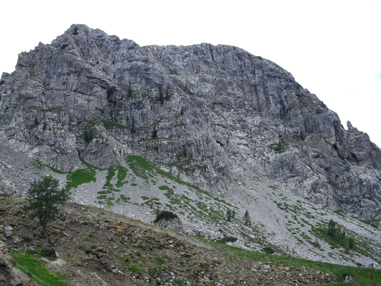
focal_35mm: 36
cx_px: 190
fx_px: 396
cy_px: 143
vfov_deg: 39.7
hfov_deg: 51.4
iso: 64
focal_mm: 6.3
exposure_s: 1/125
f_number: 7.8
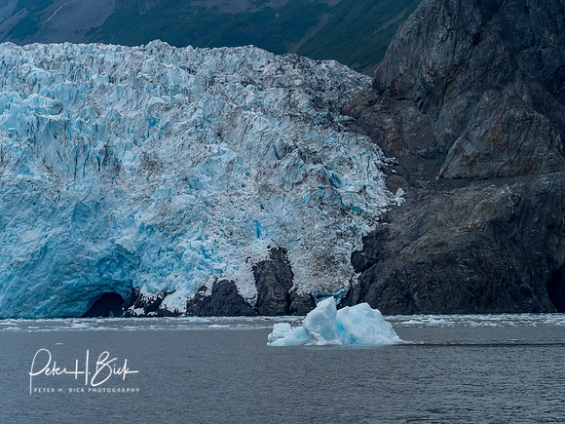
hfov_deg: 17.6
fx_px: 1828
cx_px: 282
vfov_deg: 13.2
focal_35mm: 112
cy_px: 212
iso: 400
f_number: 9
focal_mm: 56
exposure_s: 1/1000
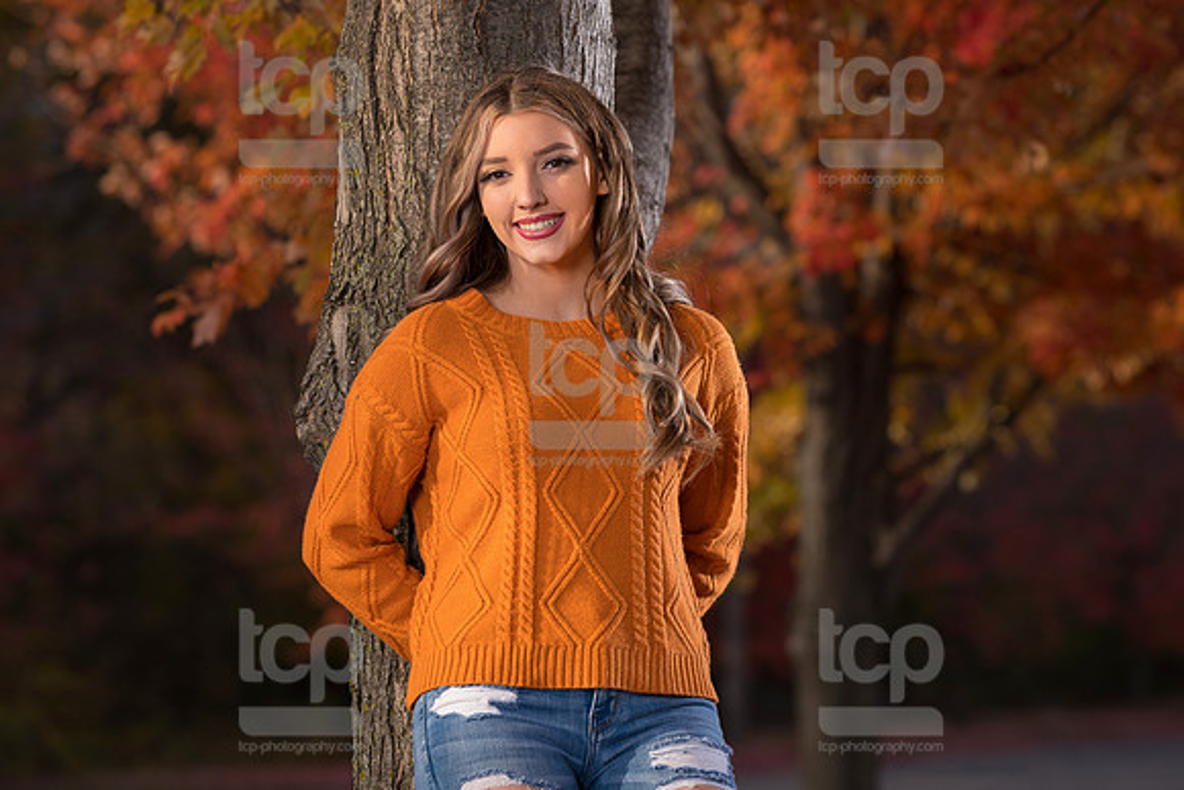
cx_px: 589
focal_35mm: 156
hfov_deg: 13.2
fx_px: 5123
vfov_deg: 8.8
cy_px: 328
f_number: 4.5
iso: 50
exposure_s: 1/250
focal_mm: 130
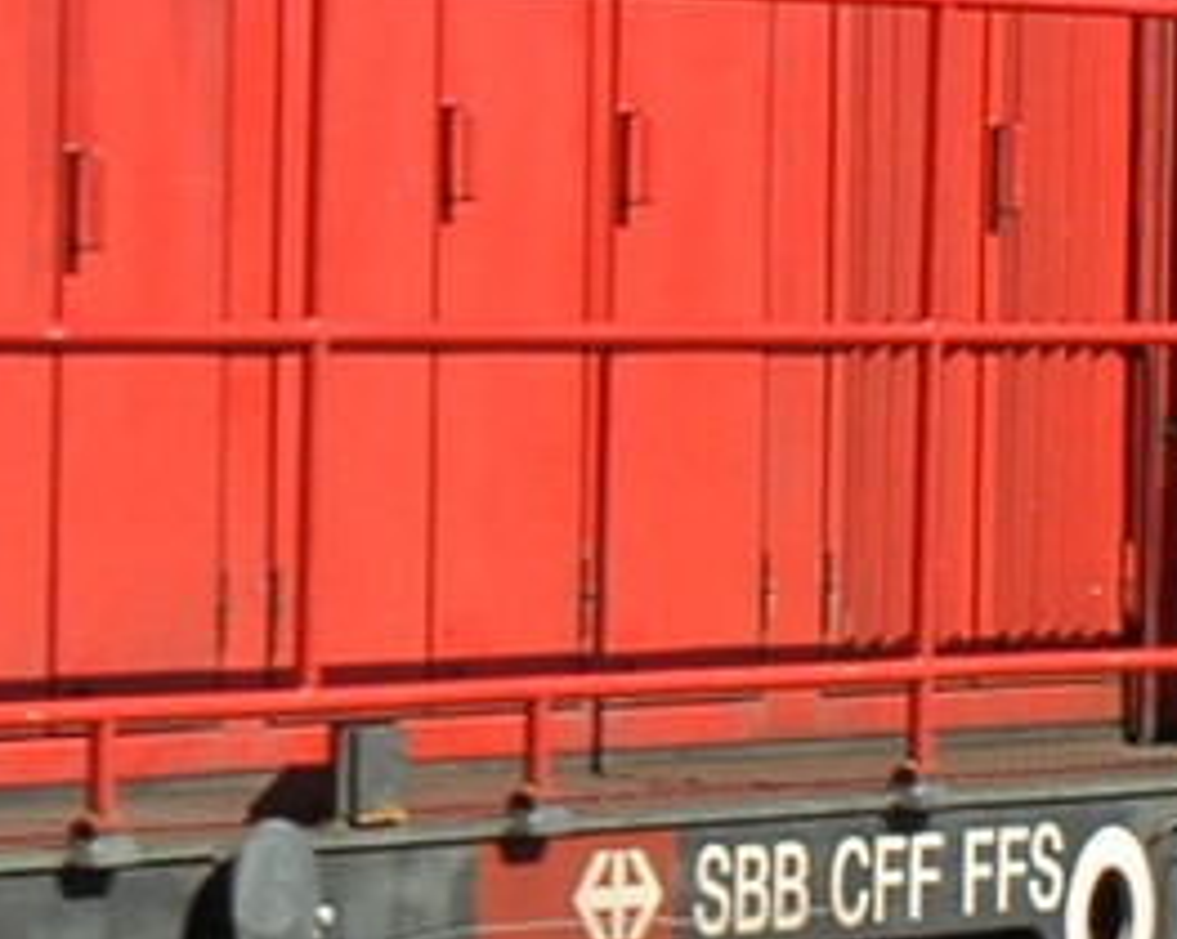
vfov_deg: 4.4
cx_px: 170
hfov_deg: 5.5
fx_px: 12148
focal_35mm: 349
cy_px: 123
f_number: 8
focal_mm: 34
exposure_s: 1/400
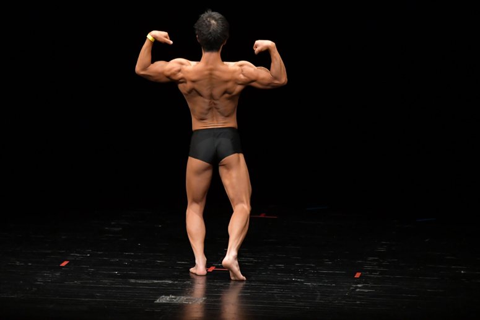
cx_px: 240
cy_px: 160
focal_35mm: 285
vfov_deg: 4.8
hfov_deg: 7.2
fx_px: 3798
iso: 3200
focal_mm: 190
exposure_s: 1/400
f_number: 5.6
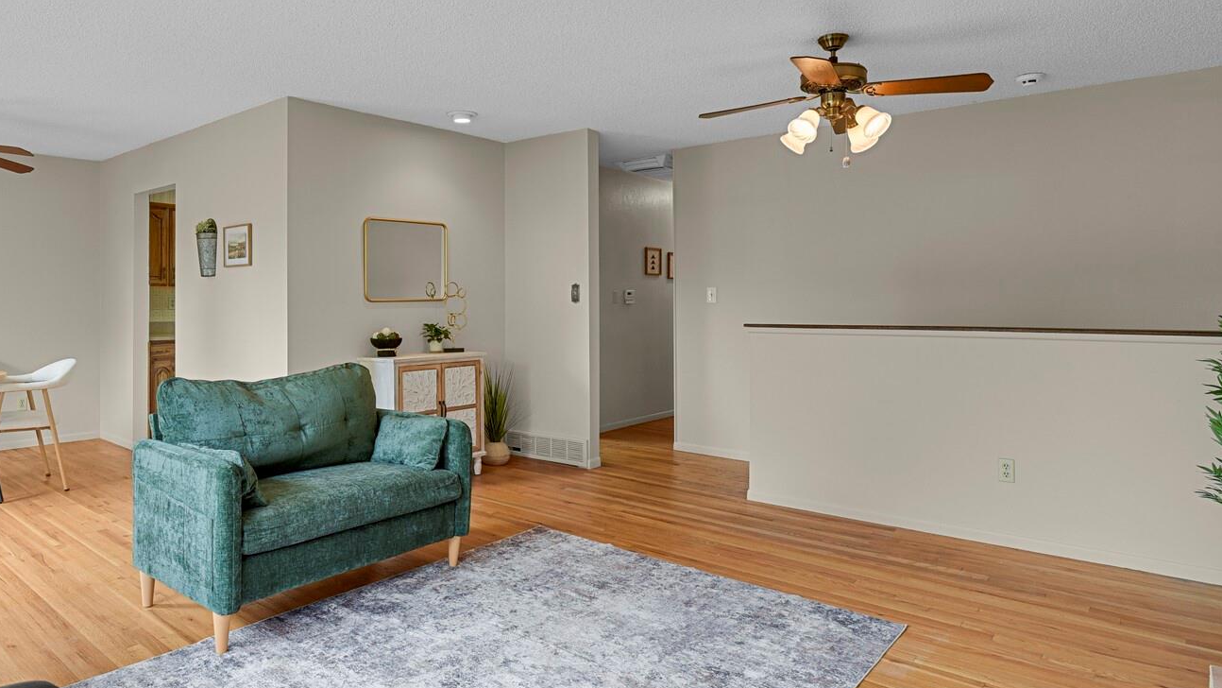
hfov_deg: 80.8
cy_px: 299
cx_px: 530
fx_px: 713
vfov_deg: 51.3
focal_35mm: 22
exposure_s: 1/20
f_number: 8
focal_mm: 17
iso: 9000
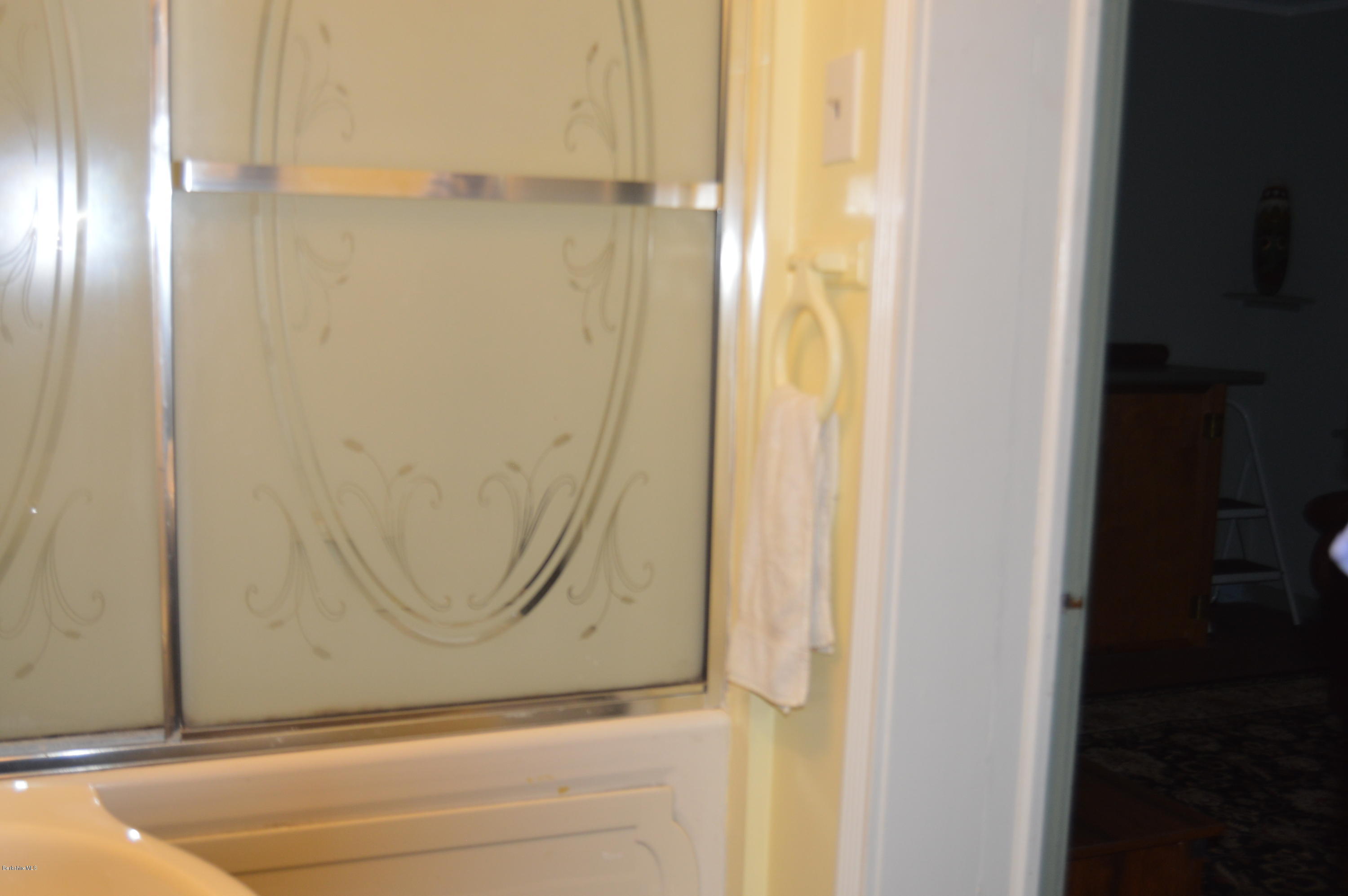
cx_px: 674
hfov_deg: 49.6
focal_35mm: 39
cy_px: 448
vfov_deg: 34.1
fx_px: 1459
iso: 500
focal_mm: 26
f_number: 4
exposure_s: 1/60
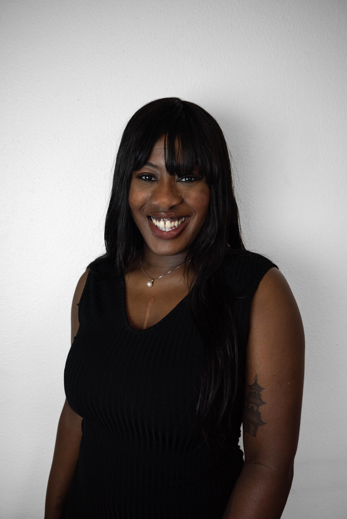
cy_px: 260
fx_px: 347
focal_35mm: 24
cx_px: 174
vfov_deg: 73.7
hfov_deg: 53.2
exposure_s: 1/125
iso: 3200
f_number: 6.3
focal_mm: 24
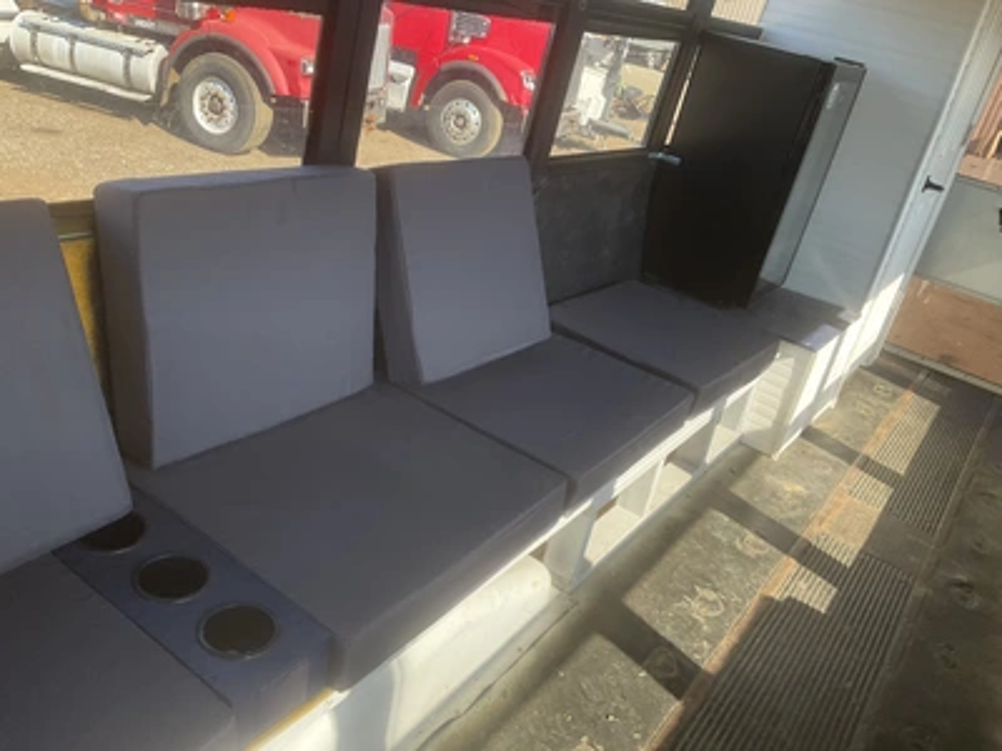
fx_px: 839
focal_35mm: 29
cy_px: 376
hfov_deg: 61.7
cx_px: 501
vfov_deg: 48.2
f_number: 1.8
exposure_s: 1/122
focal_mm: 3
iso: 50
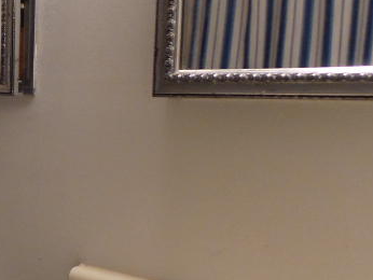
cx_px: -94
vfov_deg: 21.6
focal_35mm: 68
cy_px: 170
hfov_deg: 25.2
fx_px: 733
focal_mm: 4.1
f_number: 2.8
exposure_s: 1/30
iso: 320
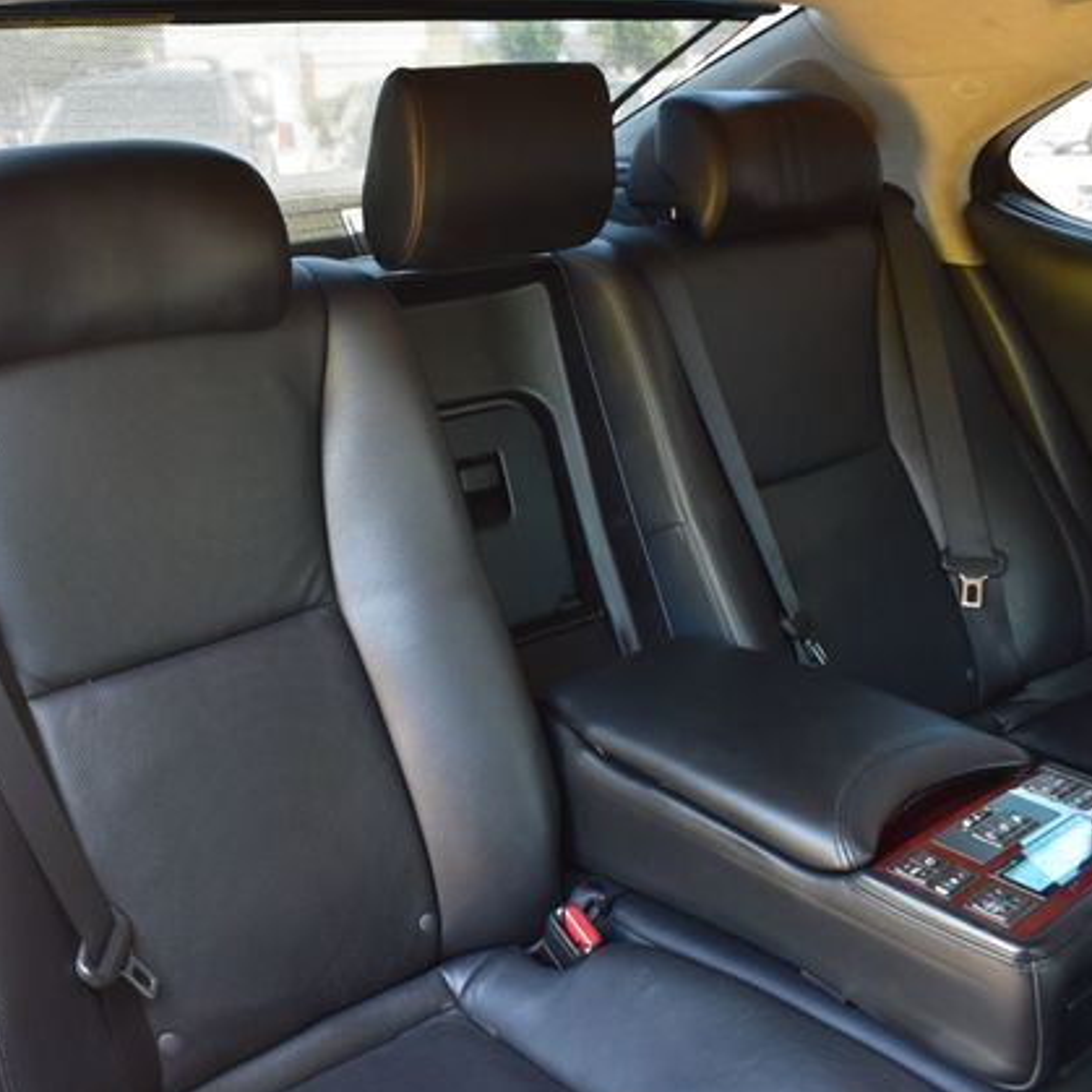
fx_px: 1249
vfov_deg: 47.2
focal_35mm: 35
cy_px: 553
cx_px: 404
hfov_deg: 46.8
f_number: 6.3
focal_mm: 18
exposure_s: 1/15
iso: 500
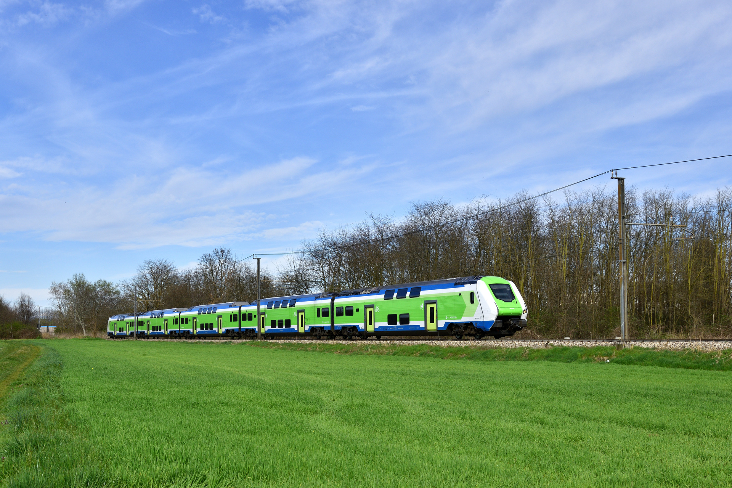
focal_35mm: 51
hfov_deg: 38.9
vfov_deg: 26.5
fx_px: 1037
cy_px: 244
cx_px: 366
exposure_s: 1/640
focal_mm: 34
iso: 200
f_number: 8
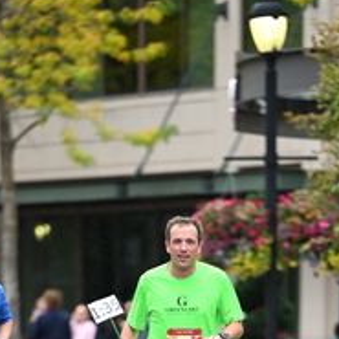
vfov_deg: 3.8
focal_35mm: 456
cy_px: 478
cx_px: 166
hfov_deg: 3.8
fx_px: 5052
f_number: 2.8
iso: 1250
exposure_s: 1/2000
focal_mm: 180
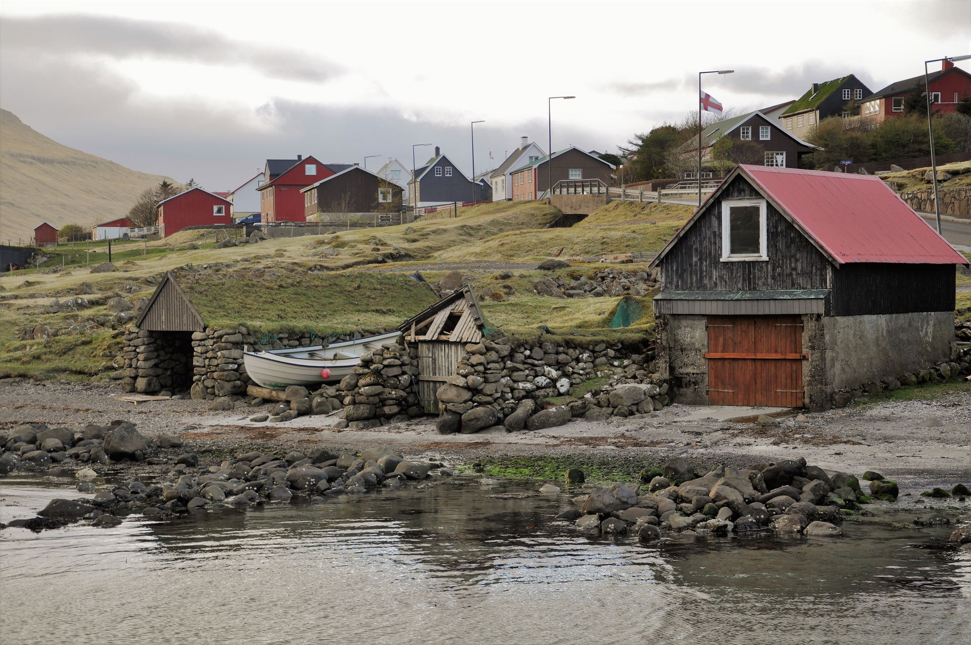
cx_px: 486
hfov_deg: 27.0
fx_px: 2020
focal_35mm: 75
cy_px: 322
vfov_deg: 18.1
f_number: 6.3
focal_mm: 50
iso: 200
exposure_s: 1/160
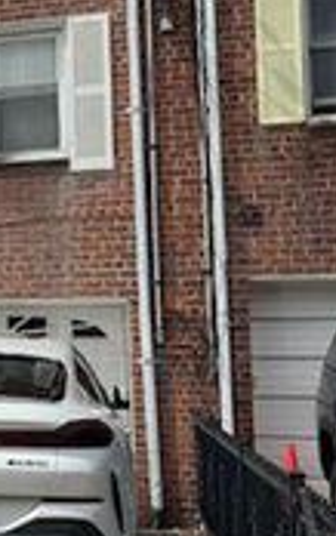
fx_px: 1068
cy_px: 266
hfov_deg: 14.7
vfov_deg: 28.2
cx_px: -333
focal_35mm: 73
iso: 80
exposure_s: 1/7092
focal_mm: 6.76
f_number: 1.78
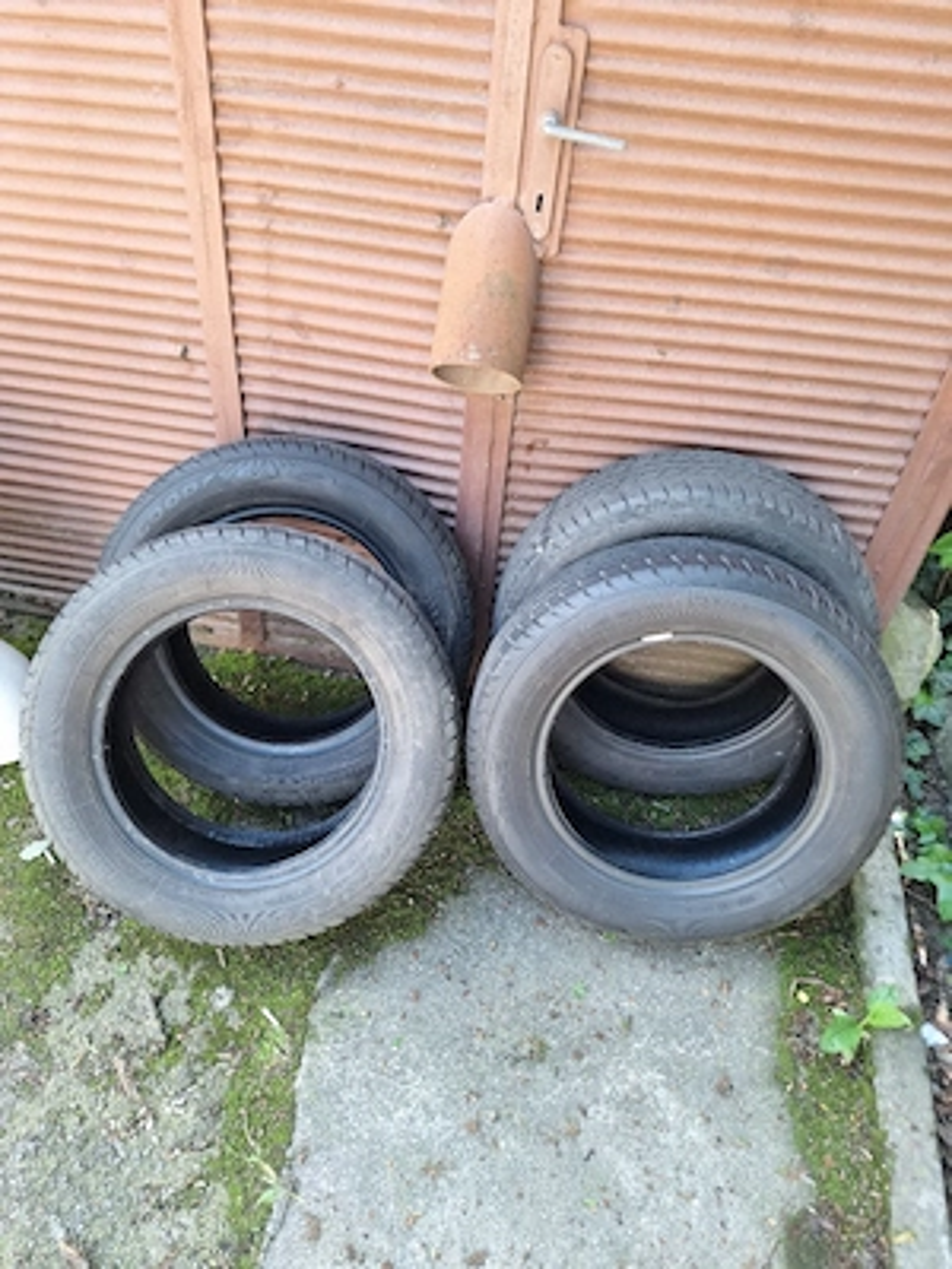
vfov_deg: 73.9
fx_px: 843
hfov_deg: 58.9
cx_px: 476
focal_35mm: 23
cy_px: 634
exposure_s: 1/50
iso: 64
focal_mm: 5.54
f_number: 1.8
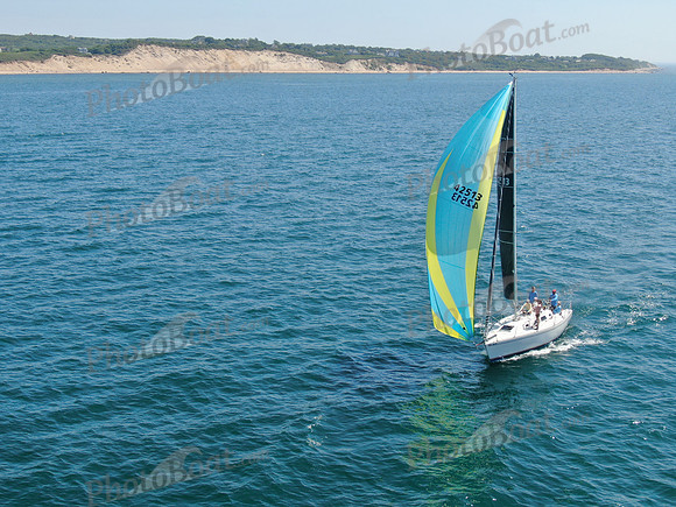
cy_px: 254
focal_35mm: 48
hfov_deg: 39.7
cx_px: 338
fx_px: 937
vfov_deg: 30.3
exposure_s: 1/640
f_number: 3.8
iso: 100
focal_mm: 8.6
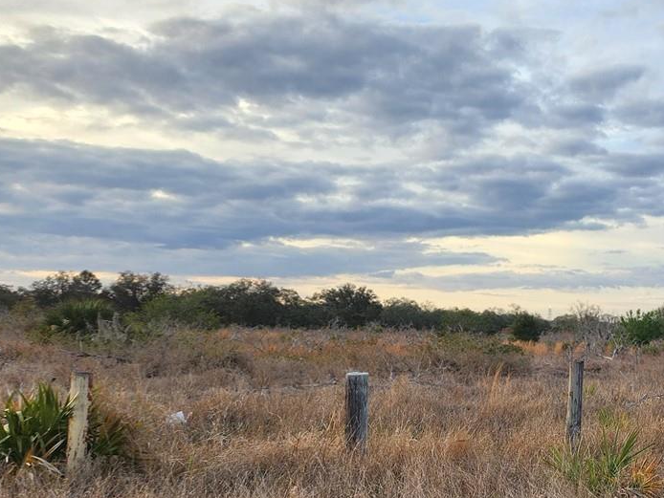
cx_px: 728
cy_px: 317
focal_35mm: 53
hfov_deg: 32.0
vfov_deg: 27.4
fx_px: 1017
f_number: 1.8
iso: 20
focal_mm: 5.4
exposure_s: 1/322
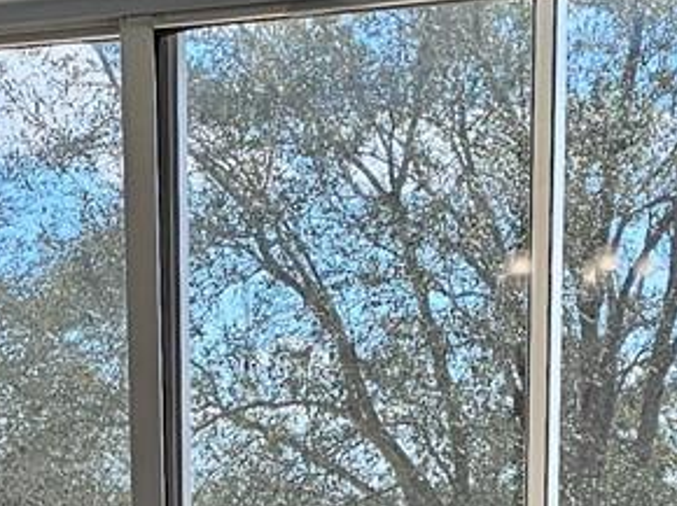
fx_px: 2482
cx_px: 194
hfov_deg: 15.5
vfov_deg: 10.5
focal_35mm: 127
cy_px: 1070
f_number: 1.7
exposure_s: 1/180
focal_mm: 6.3
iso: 32
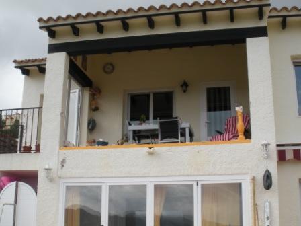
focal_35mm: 50
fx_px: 435
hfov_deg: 38.2
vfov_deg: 29.1
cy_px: 113
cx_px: 150
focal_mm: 9.1
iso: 64
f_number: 4.4
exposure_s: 1/149
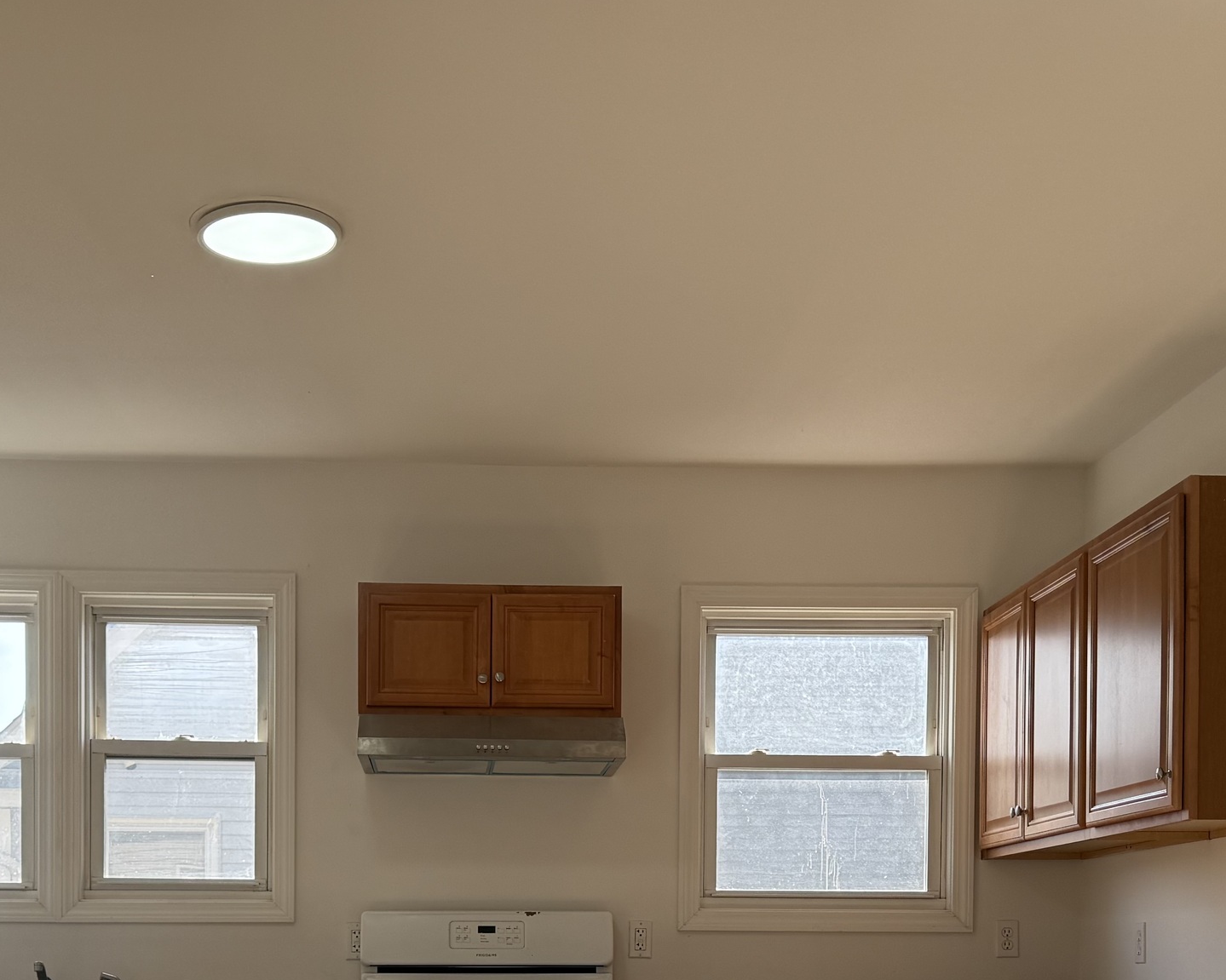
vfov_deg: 28.5
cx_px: 525
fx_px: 1814
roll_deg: -0.1
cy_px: 958
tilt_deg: +1.5
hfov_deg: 37.3
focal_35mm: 50
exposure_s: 1/702
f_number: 1.78
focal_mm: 6.76
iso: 100
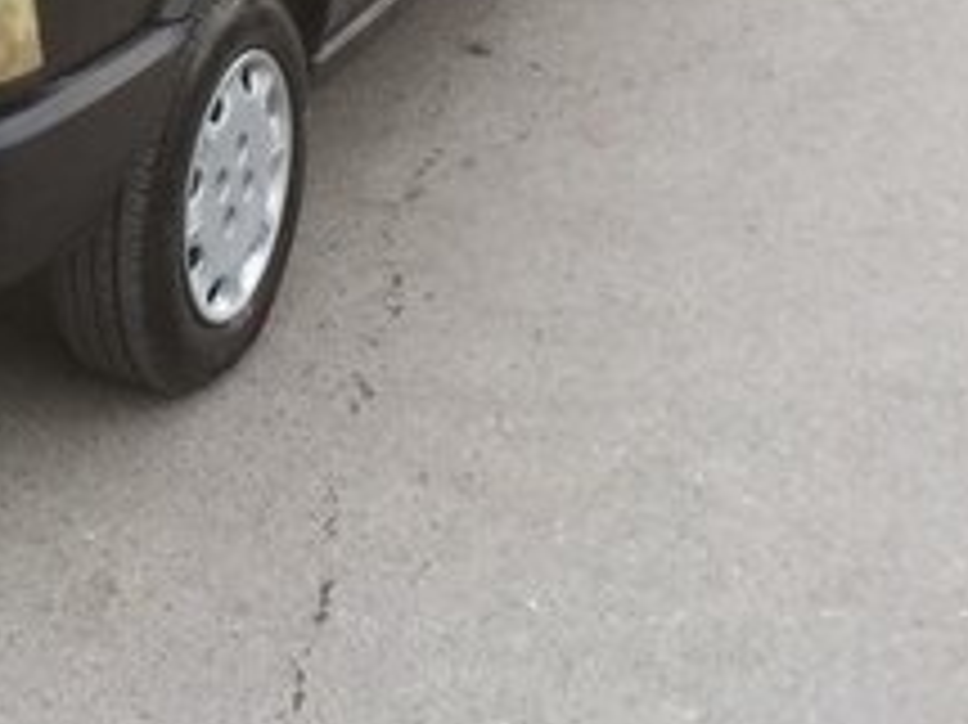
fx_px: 2487
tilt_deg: -16.1
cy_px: -142
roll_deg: +2.5
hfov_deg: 20.6
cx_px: -185
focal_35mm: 89
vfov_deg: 15.9
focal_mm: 4.15
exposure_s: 1/33
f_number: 2.2
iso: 50
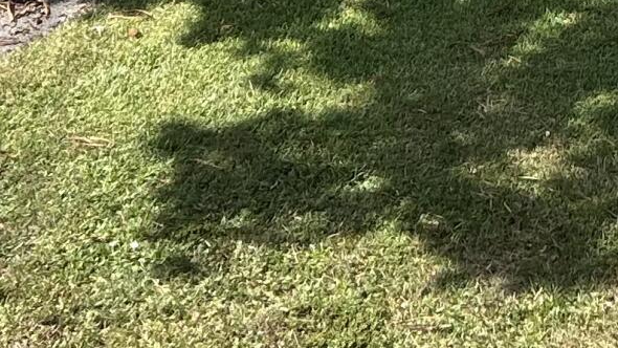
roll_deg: -2.2
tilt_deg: -17.8
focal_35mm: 144
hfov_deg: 14.5
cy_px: -485
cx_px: 732
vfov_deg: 7.8
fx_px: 2360
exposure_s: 1/743
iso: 50
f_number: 1.5
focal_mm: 5.7
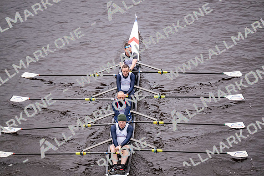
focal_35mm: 200
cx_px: 132
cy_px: 88
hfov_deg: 10.3
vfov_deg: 6.9
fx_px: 1467
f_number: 2.8
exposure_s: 1/2000
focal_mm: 200
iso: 3200
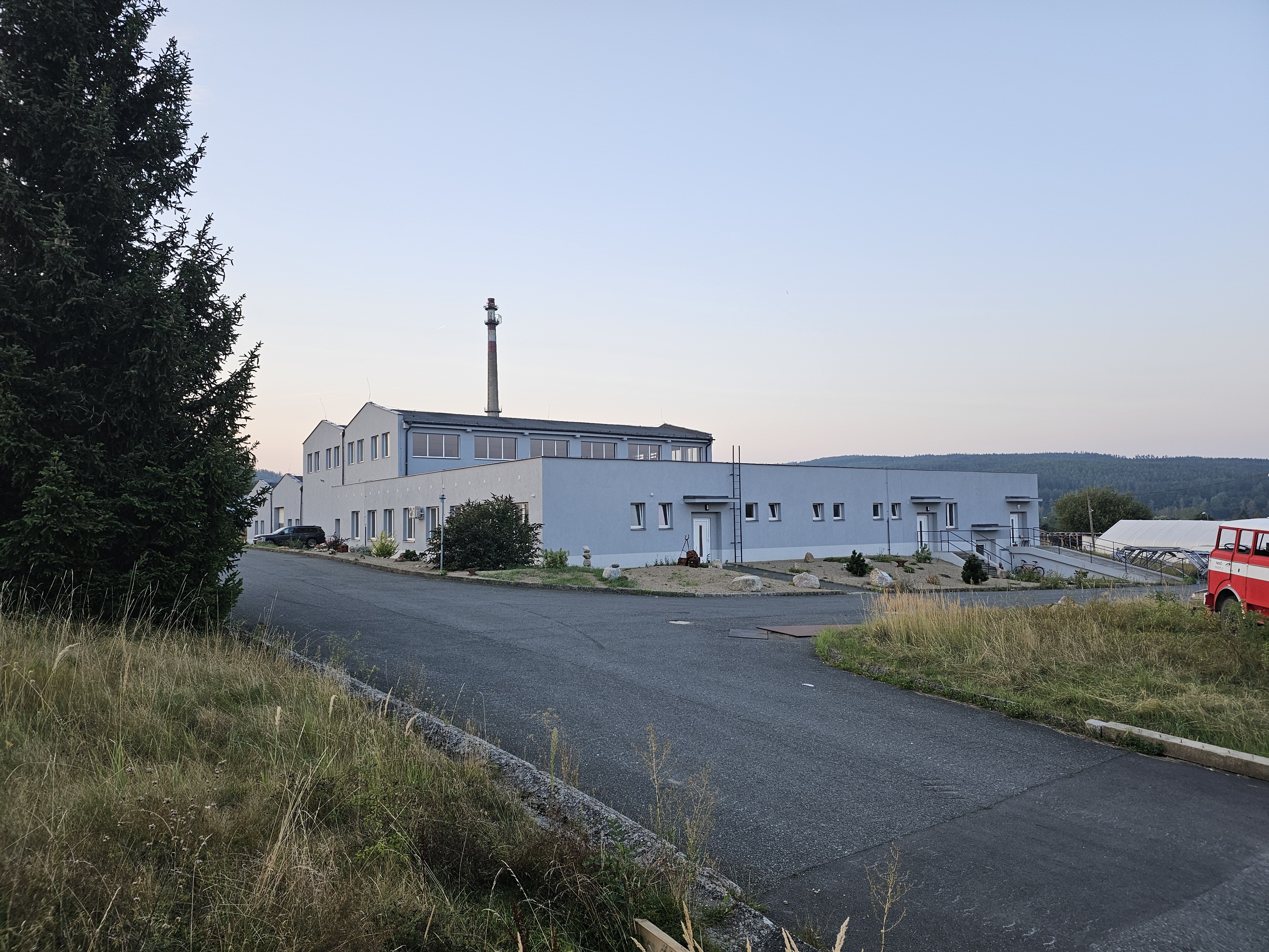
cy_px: 476
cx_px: 634
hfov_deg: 73.9
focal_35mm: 23
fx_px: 843
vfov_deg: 58.9
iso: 64
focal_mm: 6.3
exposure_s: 1/100
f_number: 1.7
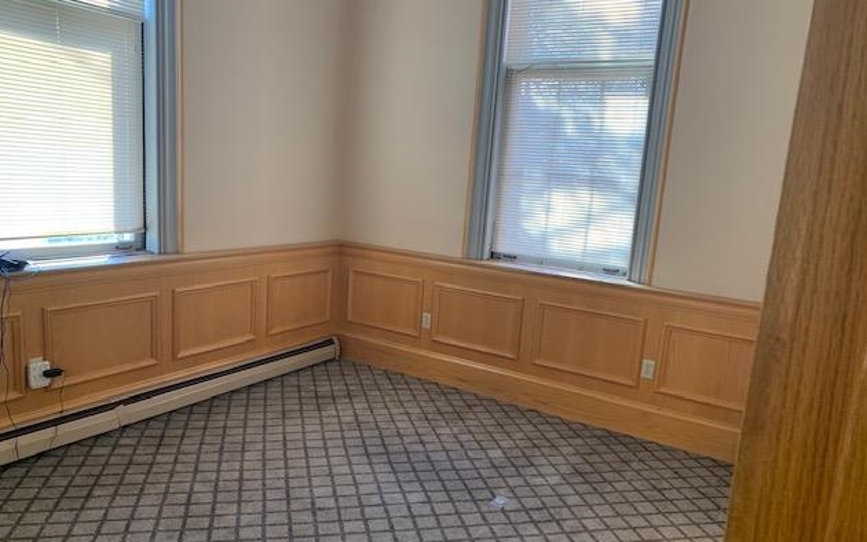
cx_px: 429
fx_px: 662
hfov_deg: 66.5
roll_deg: -5.3
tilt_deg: -10.6
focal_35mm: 28
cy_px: 286
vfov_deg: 44.5
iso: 80
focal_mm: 4.25
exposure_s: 1/121
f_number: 1.8
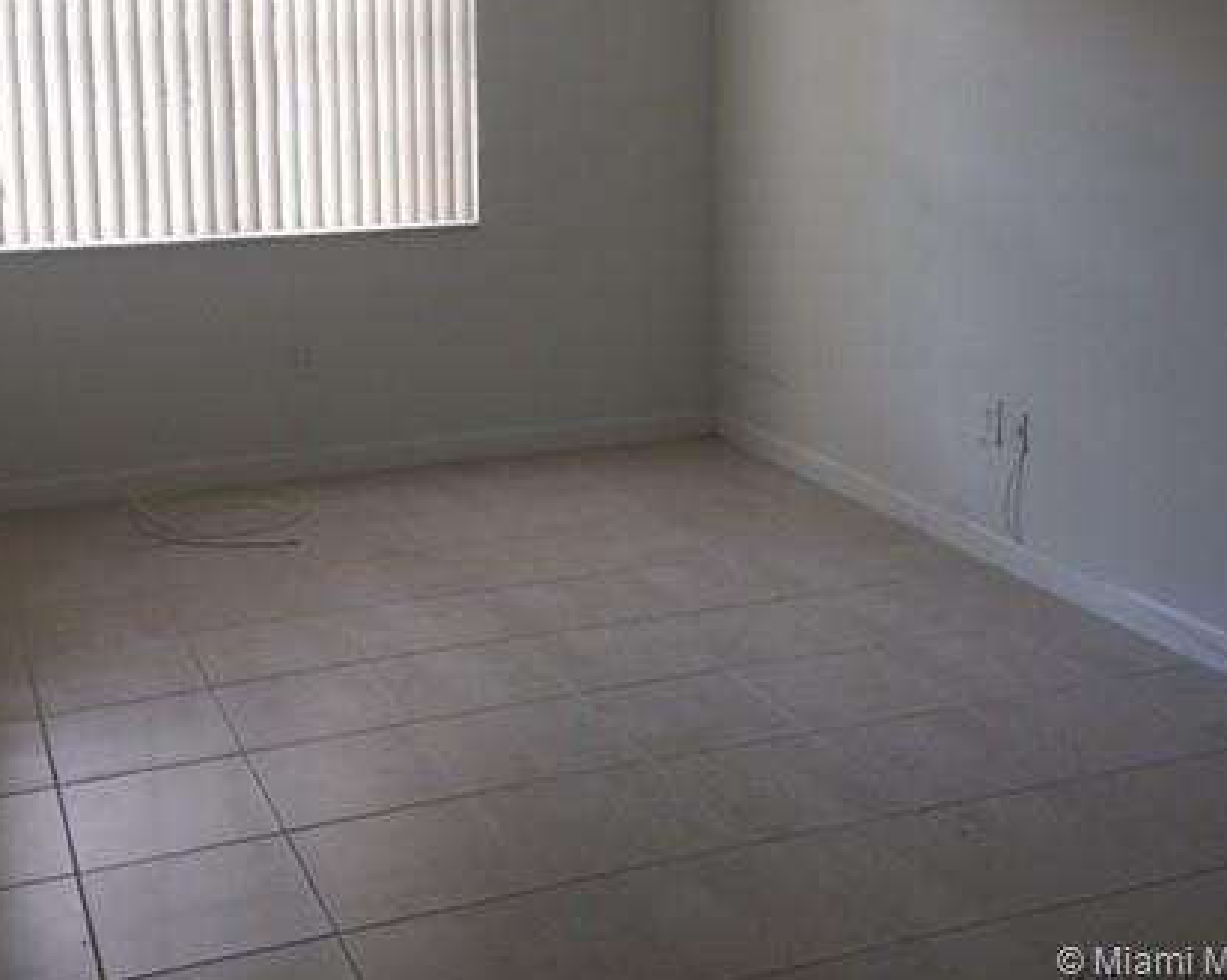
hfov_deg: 41.9
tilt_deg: -7.7
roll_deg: +0.2
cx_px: 509
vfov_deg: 33.6
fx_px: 1597
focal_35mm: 44
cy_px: 274
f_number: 2.2
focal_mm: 4.15
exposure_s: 1/40
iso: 32
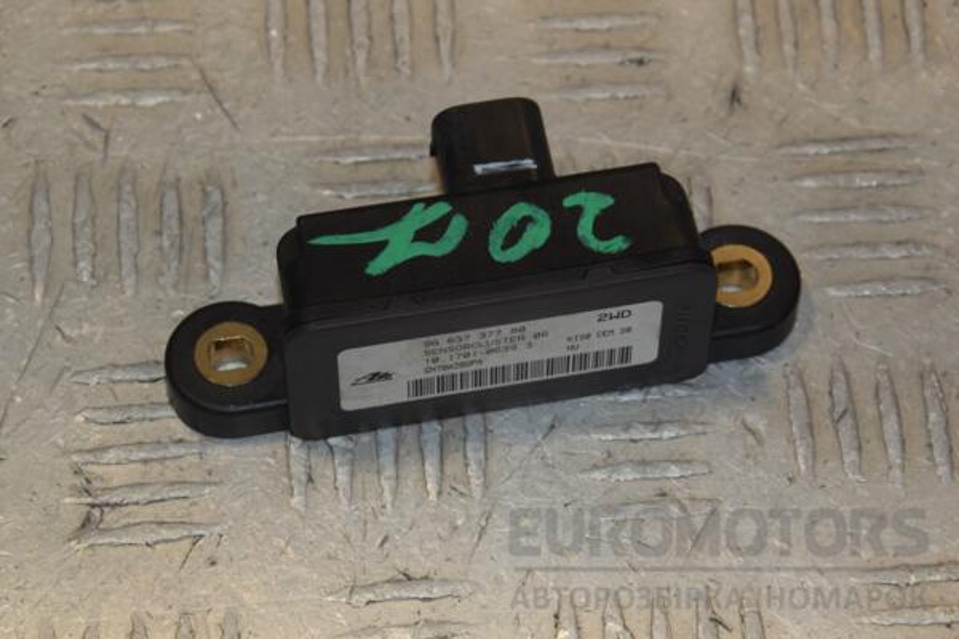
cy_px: 320
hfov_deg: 14.9
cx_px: 480
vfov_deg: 9.9
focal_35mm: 138
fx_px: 3676
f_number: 9
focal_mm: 92
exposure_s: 1/200
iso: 800
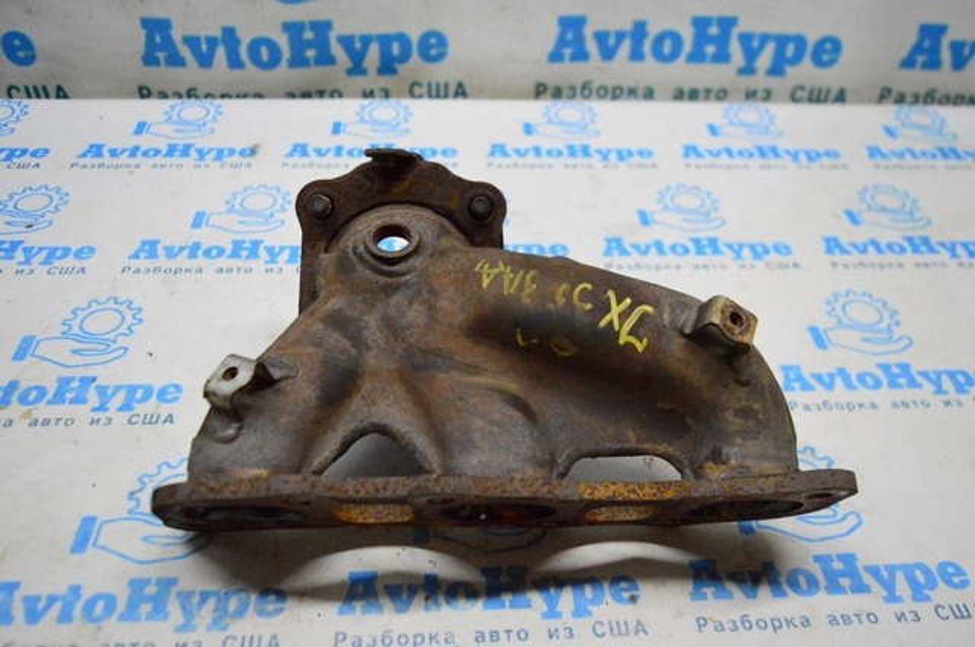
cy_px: 324
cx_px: 488
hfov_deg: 57.3
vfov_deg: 39.9
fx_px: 893
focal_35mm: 33
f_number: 3.8
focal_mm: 22
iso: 6400
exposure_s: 1/1000
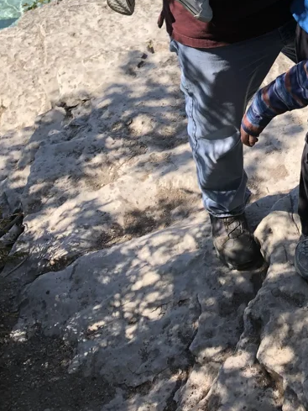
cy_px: -36
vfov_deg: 27.7
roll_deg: +1.1
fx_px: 759
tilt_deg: -26.4
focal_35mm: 64
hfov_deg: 21.8
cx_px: 337
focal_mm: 3.99
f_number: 1.8
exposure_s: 1/873
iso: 20
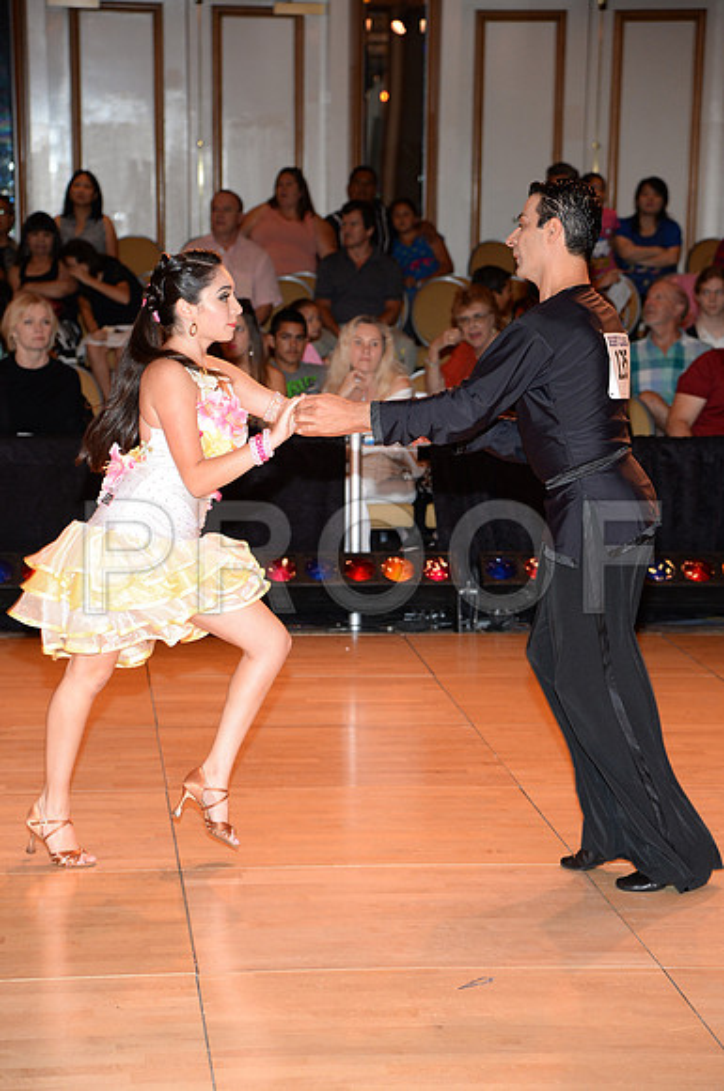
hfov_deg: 13.9
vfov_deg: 20.8
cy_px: 546
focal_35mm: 98
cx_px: 362
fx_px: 2965
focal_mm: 98
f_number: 5
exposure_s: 1/200
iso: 1250
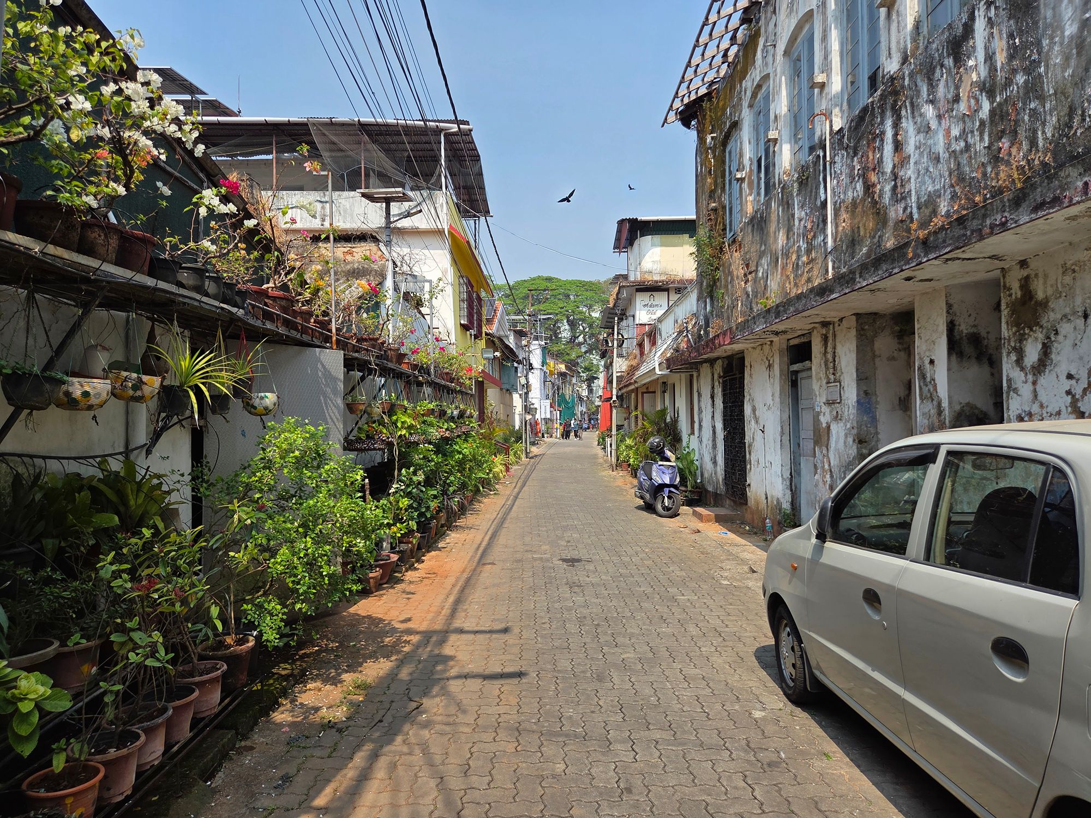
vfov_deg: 58.9
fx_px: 725
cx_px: 546
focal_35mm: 23
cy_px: 409
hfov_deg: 73.9
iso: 80
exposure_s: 1/3229
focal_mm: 5.4
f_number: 1.8
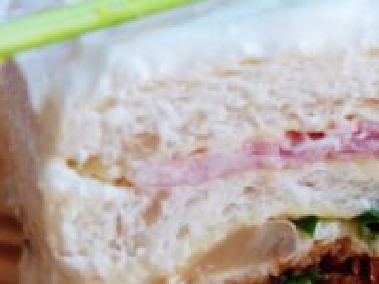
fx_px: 1774
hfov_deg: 11.6
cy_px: 140
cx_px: 601
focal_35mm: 162
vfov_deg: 9.2
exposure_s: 1/60
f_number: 2.8
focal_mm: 8.1
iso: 125
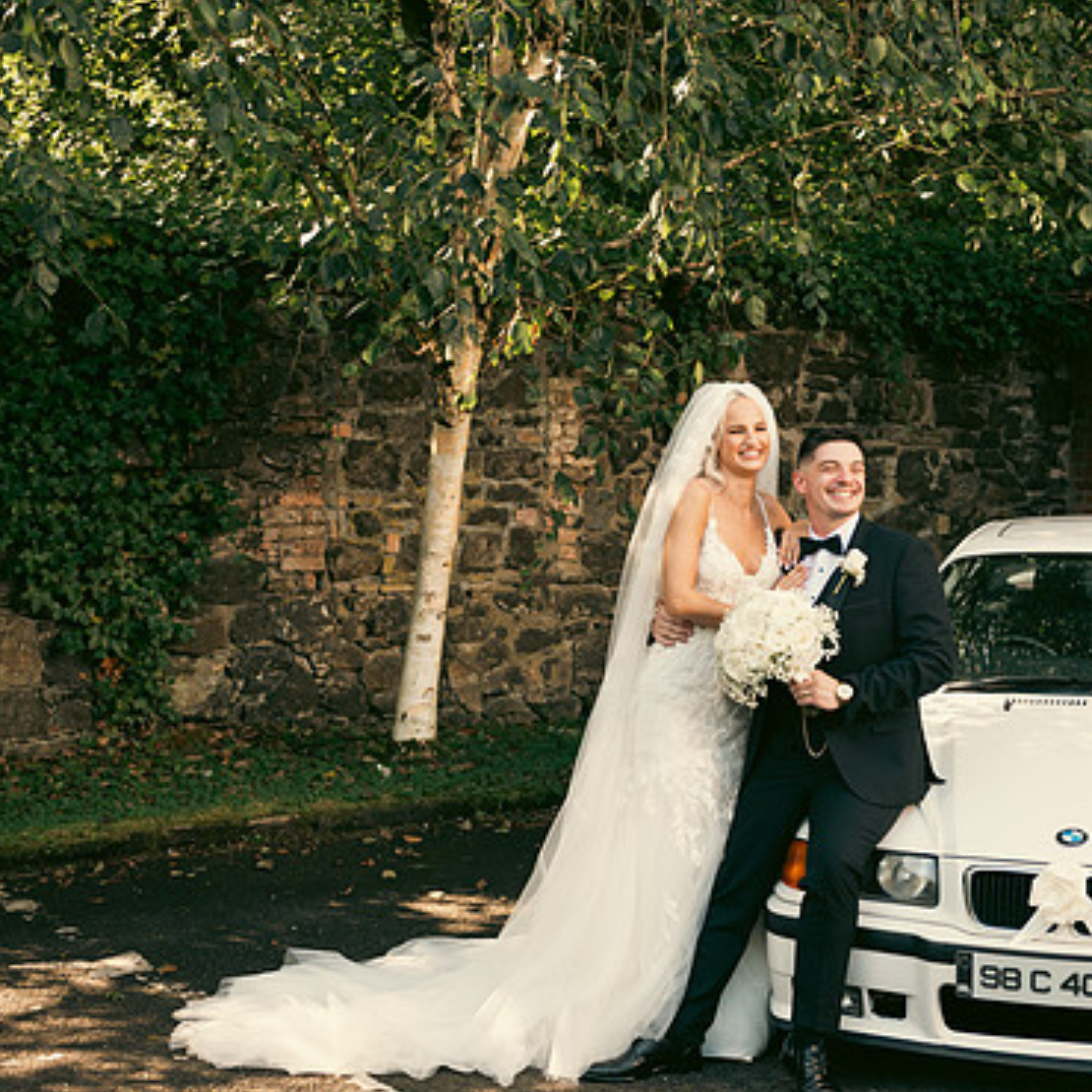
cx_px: 738
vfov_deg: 26.9
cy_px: 547
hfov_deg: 26.7
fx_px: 2284
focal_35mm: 64
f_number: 3.5
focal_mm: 48
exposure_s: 1/200
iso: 160
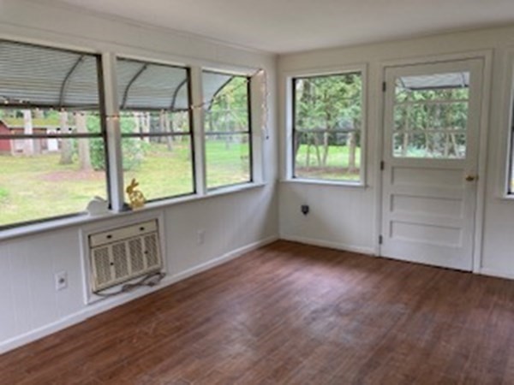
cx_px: 257
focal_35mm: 28
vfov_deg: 49.7
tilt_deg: -7.8
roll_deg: +0.8
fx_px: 416
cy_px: 192
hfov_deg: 63.4
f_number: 1.8
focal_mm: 3.99
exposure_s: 1/60
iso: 50
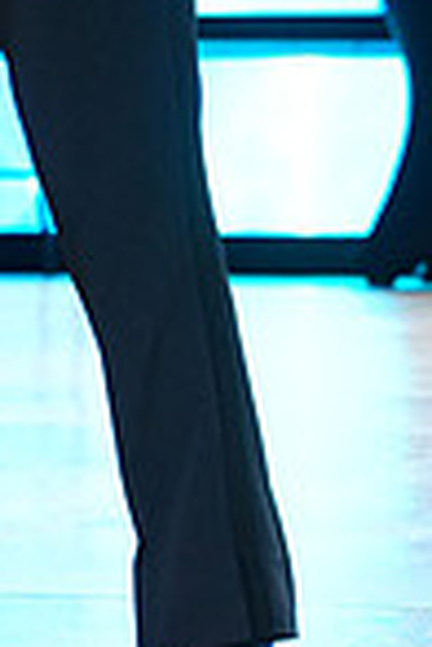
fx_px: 6803
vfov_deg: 5.4
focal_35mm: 378
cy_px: -198
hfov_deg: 3.6
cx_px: -359
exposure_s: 1/320
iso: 2500
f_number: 4
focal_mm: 96
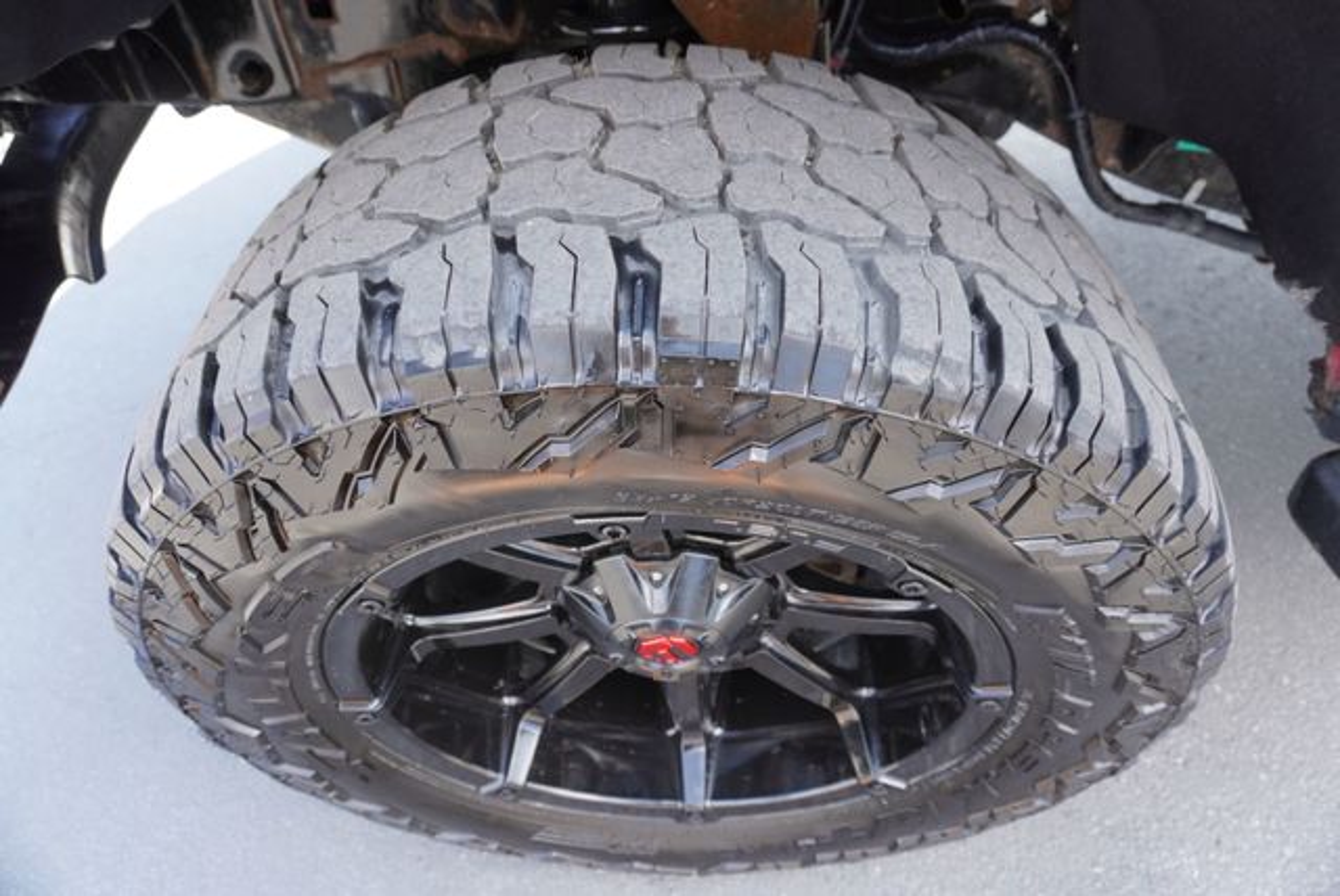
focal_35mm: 24
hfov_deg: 73.7
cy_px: 448
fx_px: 894
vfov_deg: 53.2
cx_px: 670
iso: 160
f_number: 4
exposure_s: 1/60
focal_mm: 16
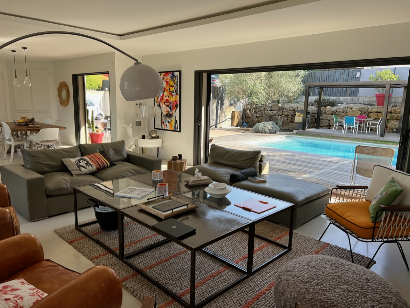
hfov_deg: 67.3
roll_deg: -1.7
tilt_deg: -10.7
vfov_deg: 53.1
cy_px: 154
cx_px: 205
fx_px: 308
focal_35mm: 26
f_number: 1.5
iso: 50
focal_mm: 5.7
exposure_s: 1/458
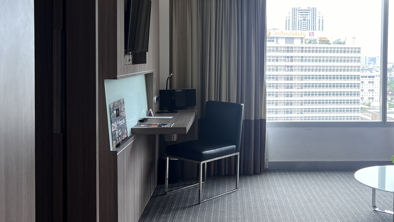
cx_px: 280
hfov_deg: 44.4
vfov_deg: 26.4
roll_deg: -0.5
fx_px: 470
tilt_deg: -1.7
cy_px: 76
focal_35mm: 45
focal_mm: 5.7
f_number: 1.5
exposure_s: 1/145
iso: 32
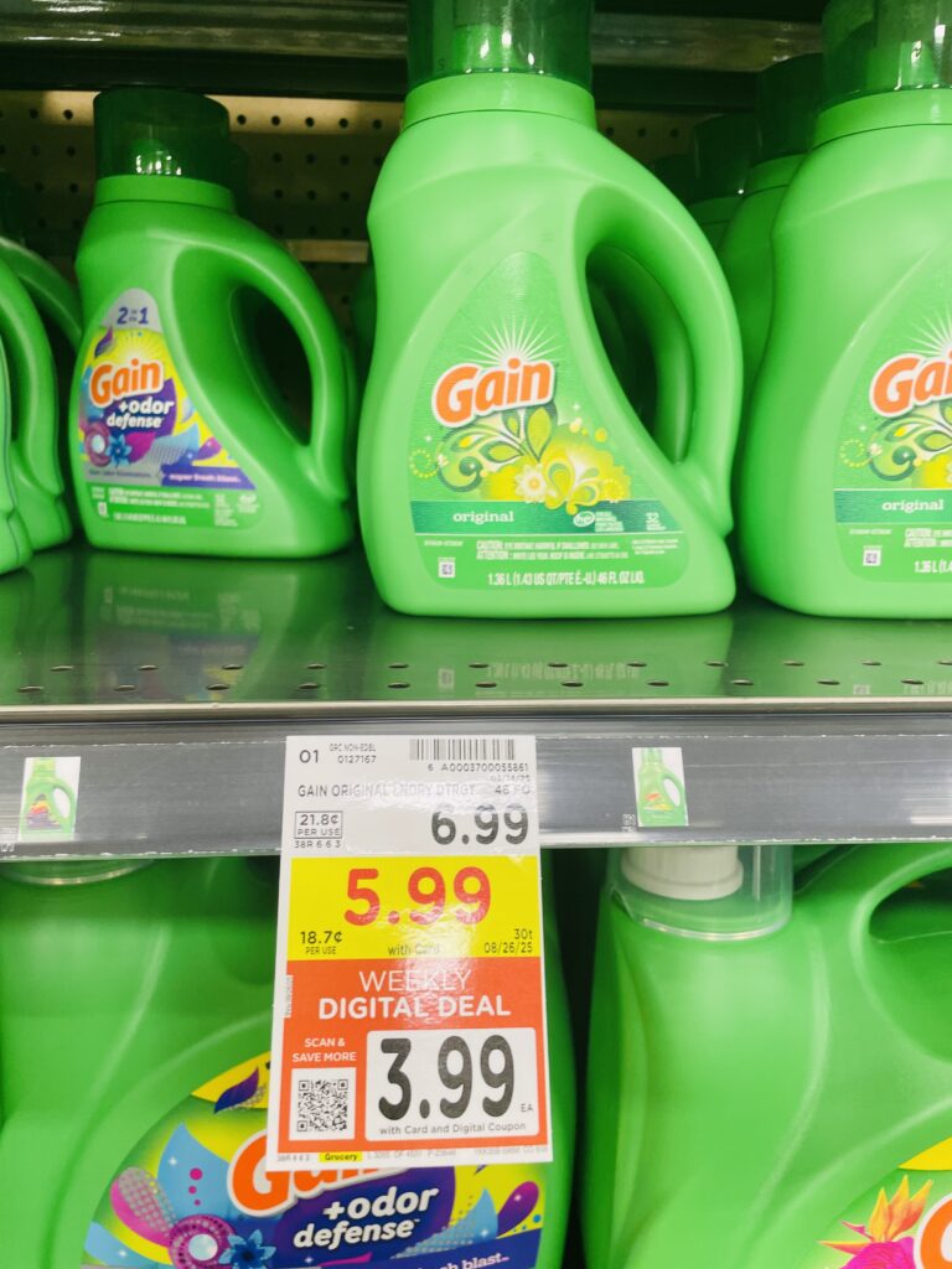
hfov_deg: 53.1
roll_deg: +0.0
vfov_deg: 67.3
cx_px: 476
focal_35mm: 26
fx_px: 953
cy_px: 634
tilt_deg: -12.5
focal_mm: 4.2
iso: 80
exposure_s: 1/62
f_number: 1.6
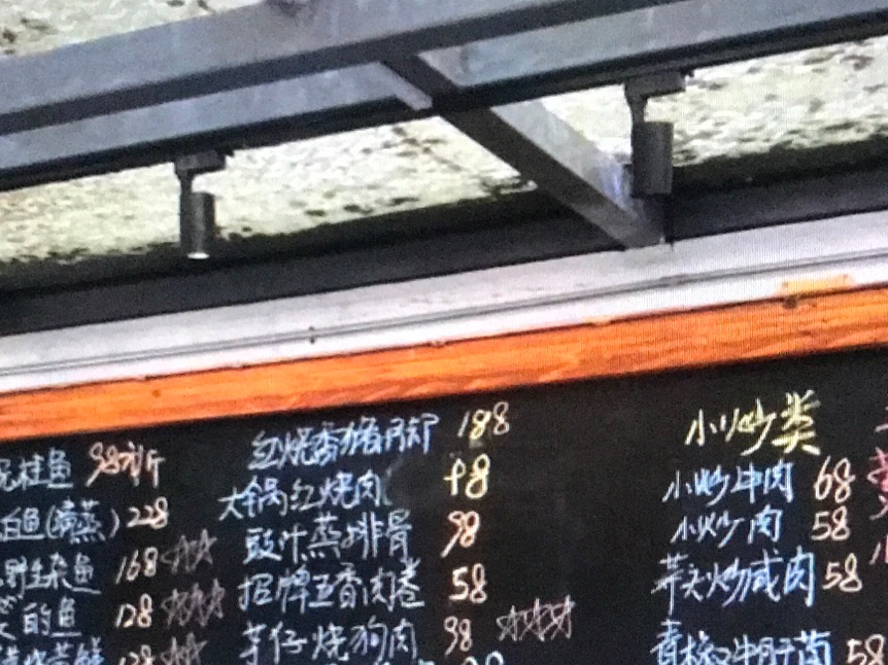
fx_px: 1667
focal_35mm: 65
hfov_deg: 29.8
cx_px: 523
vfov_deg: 21.9
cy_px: 628
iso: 800
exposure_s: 1/100
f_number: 1.8
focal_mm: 3.99
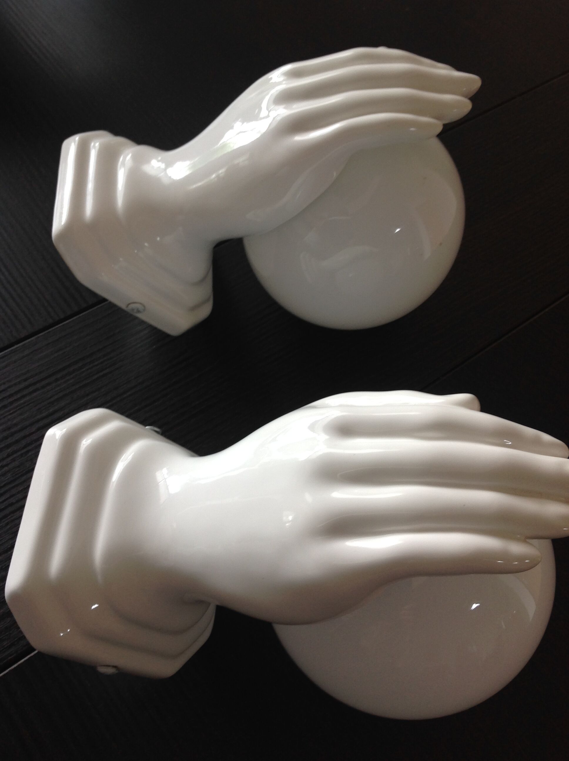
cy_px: 380
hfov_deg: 40.6
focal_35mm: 35
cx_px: 284
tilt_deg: -59.4
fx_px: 769
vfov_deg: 52.7
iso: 50
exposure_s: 1/24
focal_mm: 4.28
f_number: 2.4
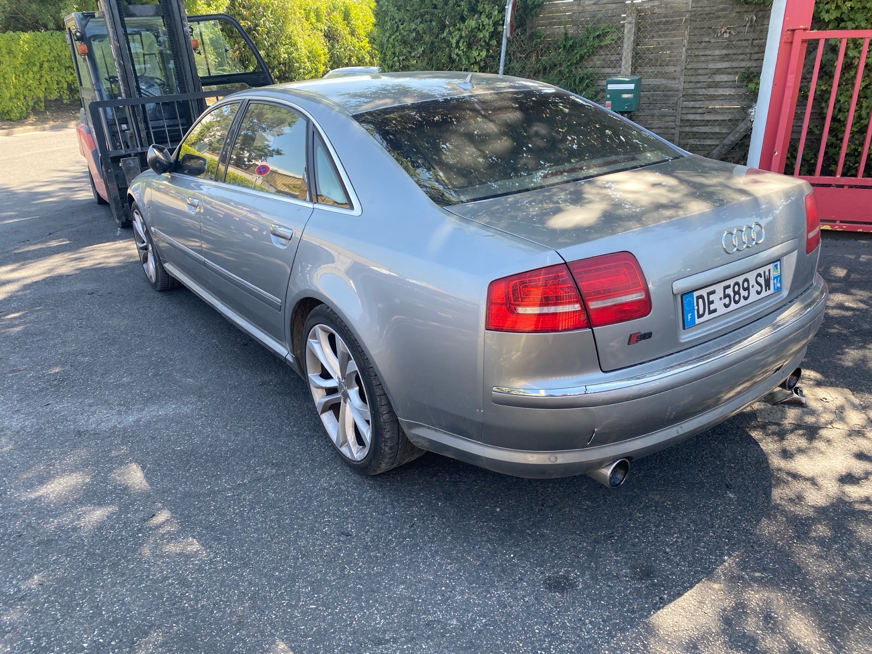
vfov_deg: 53.1
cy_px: 327
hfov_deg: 67.3
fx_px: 655
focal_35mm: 26
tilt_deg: -23.4
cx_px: 436
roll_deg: +2.8
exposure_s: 1/195
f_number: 1.8
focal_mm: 4.25
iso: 32
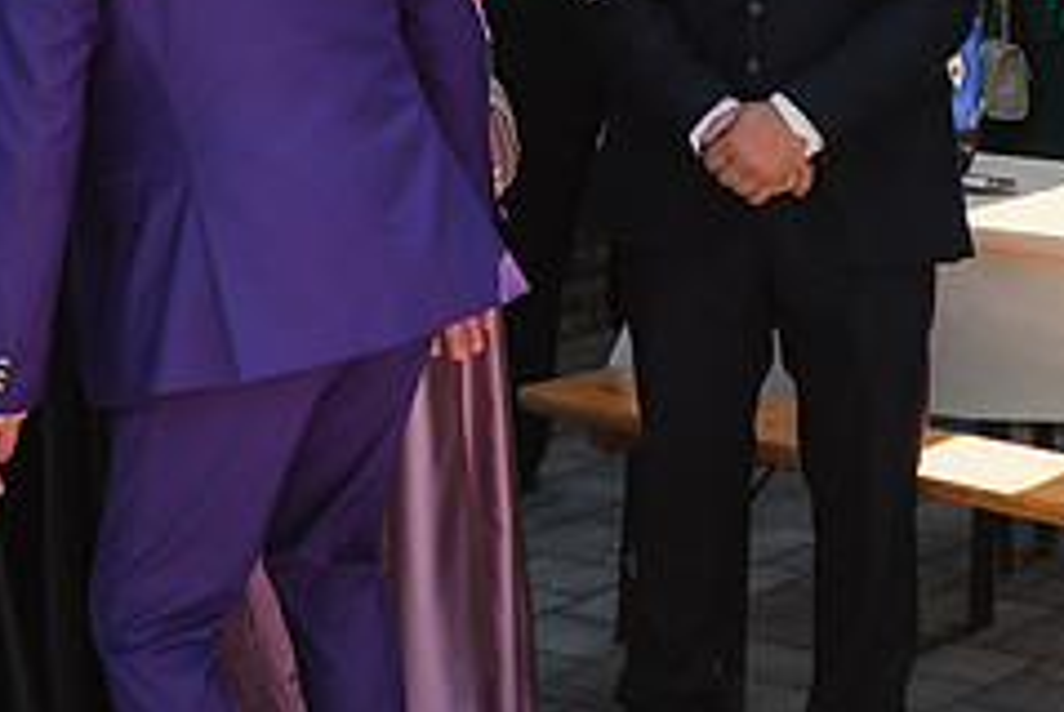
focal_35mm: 117
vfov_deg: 11.7
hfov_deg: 17.1
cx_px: 43
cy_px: 44
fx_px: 3462
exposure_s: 1/160
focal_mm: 46
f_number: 6.3
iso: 200
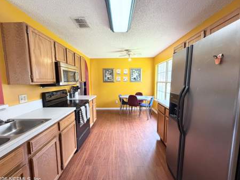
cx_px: 119
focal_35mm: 15
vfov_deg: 81.7
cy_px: 91
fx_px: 104
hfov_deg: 98.2
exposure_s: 1/60
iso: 250
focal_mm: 2.22
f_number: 2.2
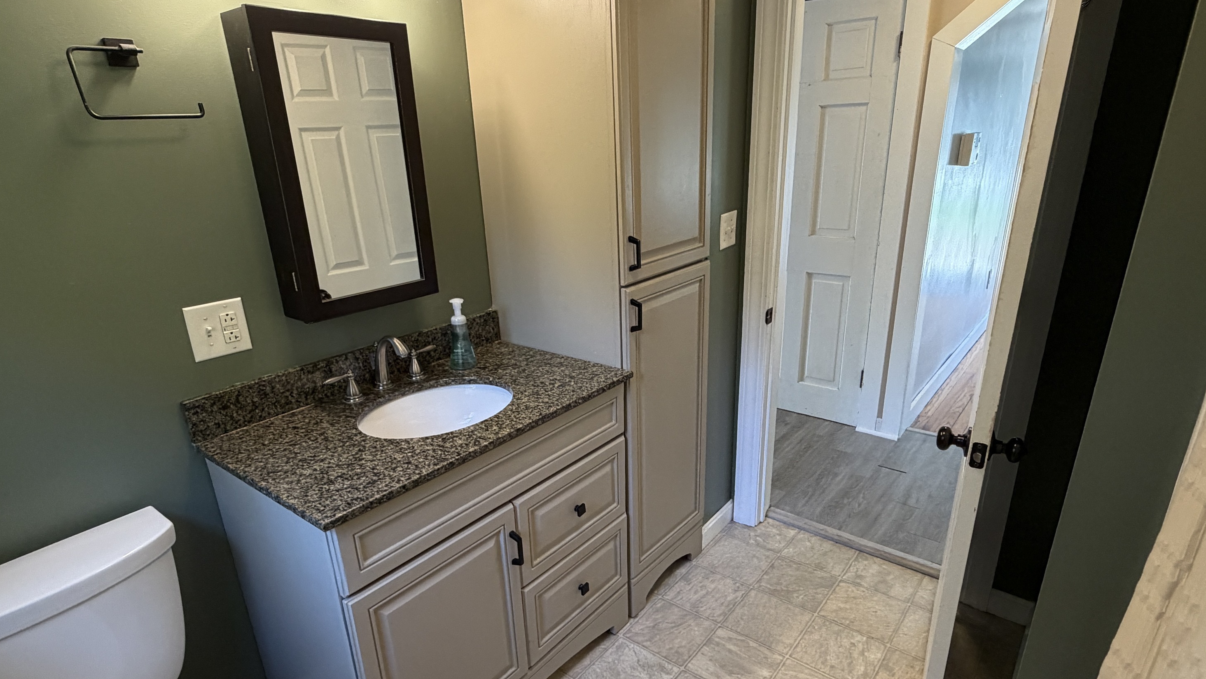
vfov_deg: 66.8
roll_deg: +2.1
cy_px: 383
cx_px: 594
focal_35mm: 16
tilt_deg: -20.5
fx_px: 512
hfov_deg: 99.4
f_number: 2.2
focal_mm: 2.22
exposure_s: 1/120
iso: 320
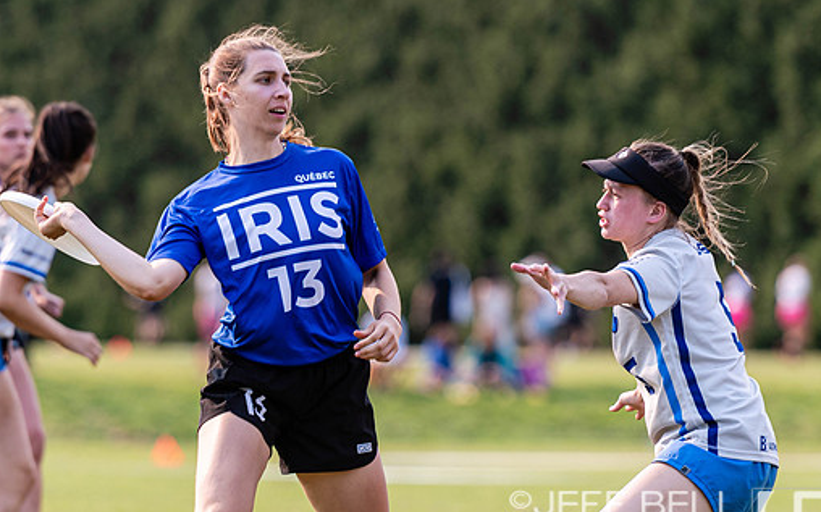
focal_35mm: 497
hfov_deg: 4.2
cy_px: 262
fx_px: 11115
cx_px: 398
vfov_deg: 2.6
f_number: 3.2
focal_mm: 200
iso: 140
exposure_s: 1/1250
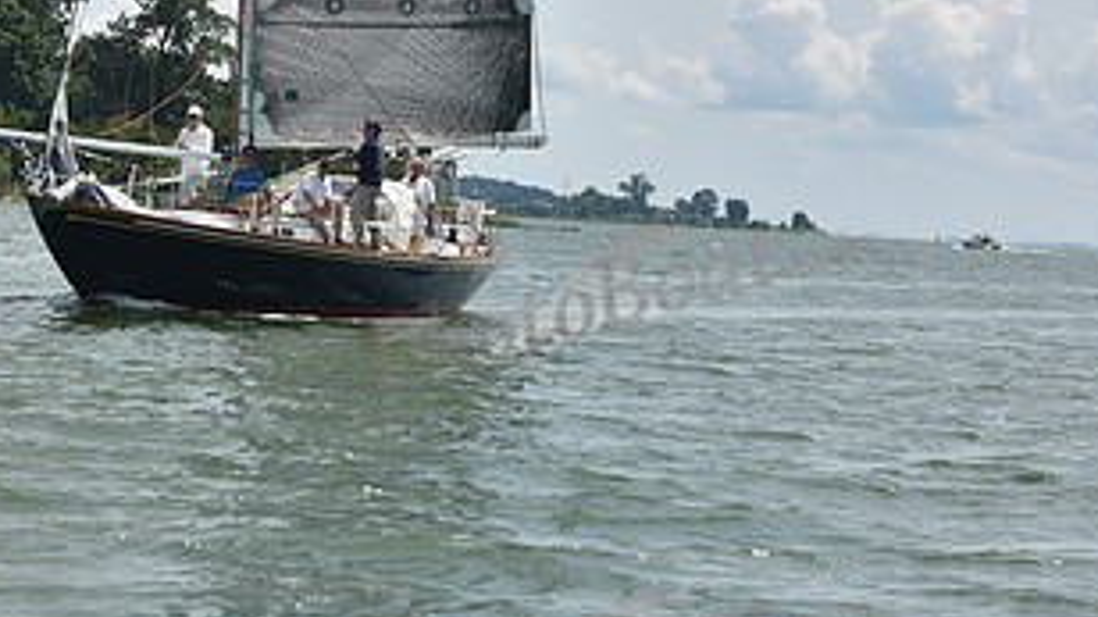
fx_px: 4016
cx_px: 189
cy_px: 162
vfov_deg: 8.8
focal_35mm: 138
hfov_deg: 15.4
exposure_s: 1/3200
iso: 320
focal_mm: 70
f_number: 5.6
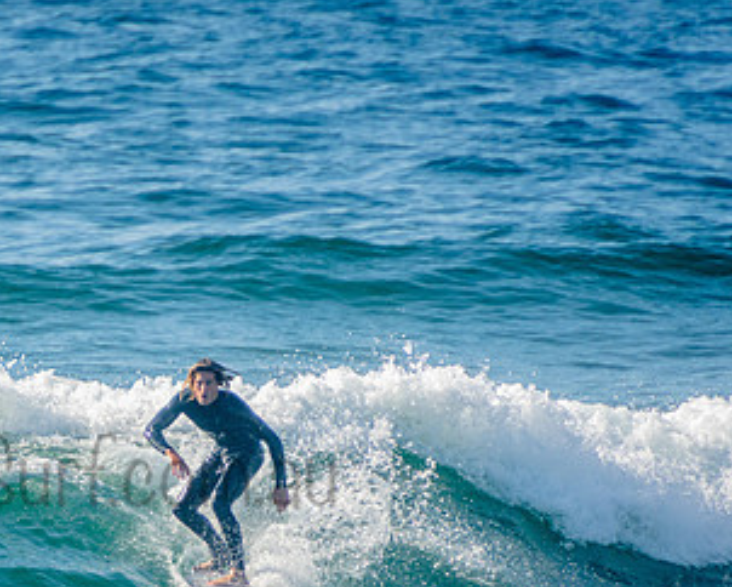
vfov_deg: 1.4
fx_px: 23456
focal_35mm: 1082
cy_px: 450
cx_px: 80
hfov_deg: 1.8
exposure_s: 1/1250
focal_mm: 400
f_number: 5.6
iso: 250
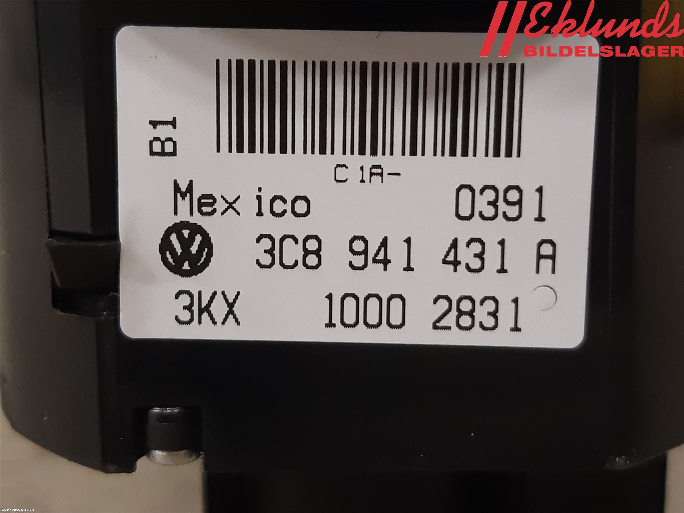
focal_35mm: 26
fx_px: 514
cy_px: 256
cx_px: 342
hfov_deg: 67.3
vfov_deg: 53.1
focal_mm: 3.93
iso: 160
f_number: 1.7
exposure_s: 1/50
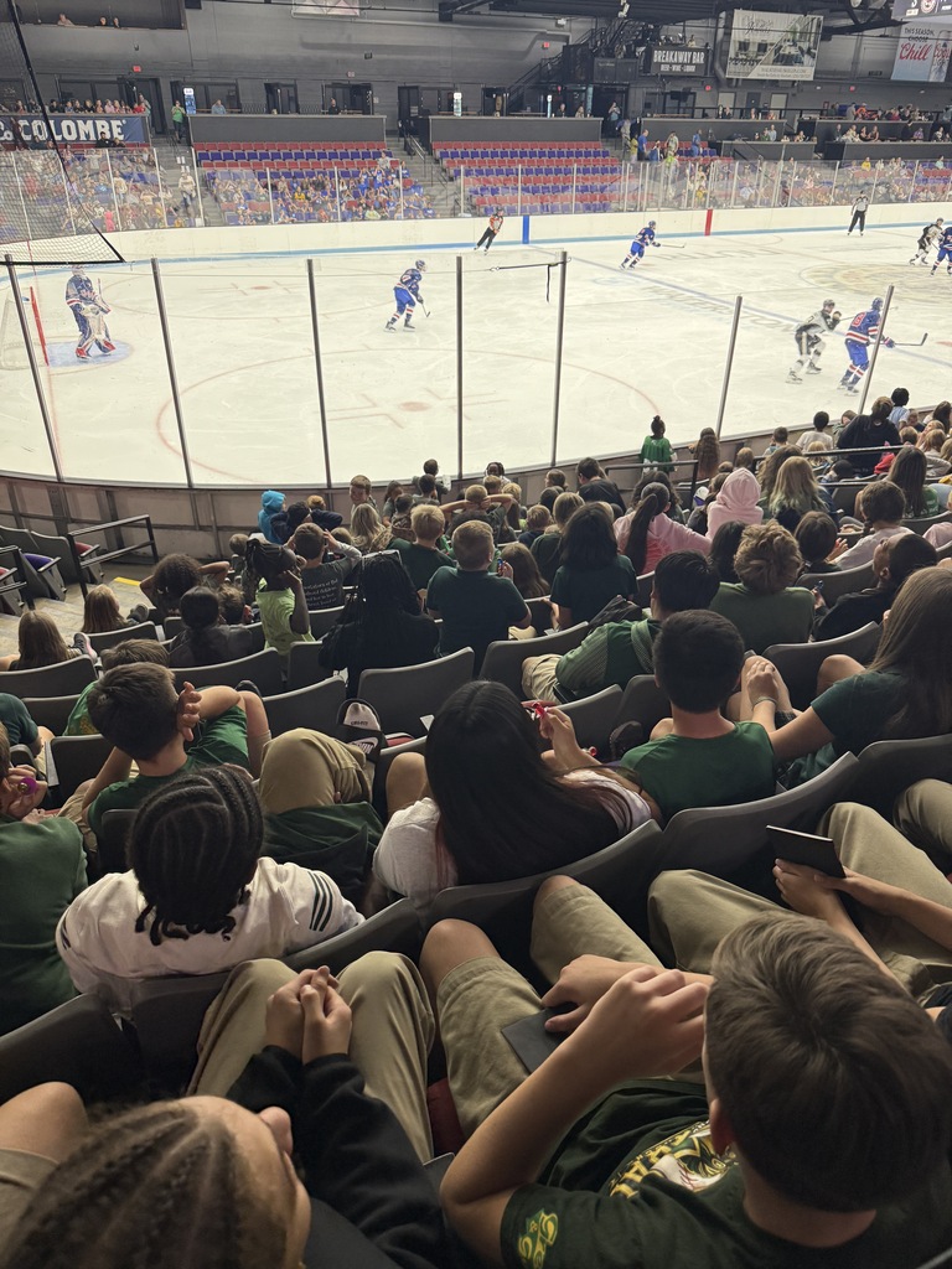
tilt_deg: -30.5
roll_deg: -2.1
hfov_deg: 56.8
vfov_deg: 71.6
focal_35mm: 24
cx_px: 476
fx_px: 880
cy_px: 634
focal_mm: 6.76
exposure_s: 1/120
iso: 200
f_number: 1.78
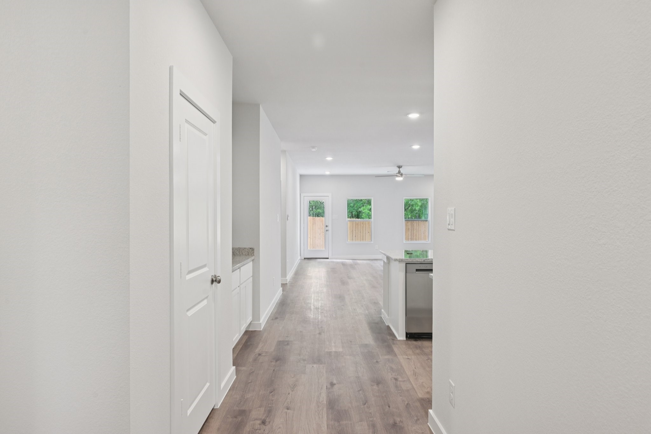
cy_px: 217
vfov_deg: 59.5
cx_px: 326
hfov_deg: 81.2
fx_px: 380
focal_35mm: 21
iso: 400
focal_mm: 21
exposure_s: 1/13
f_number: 8
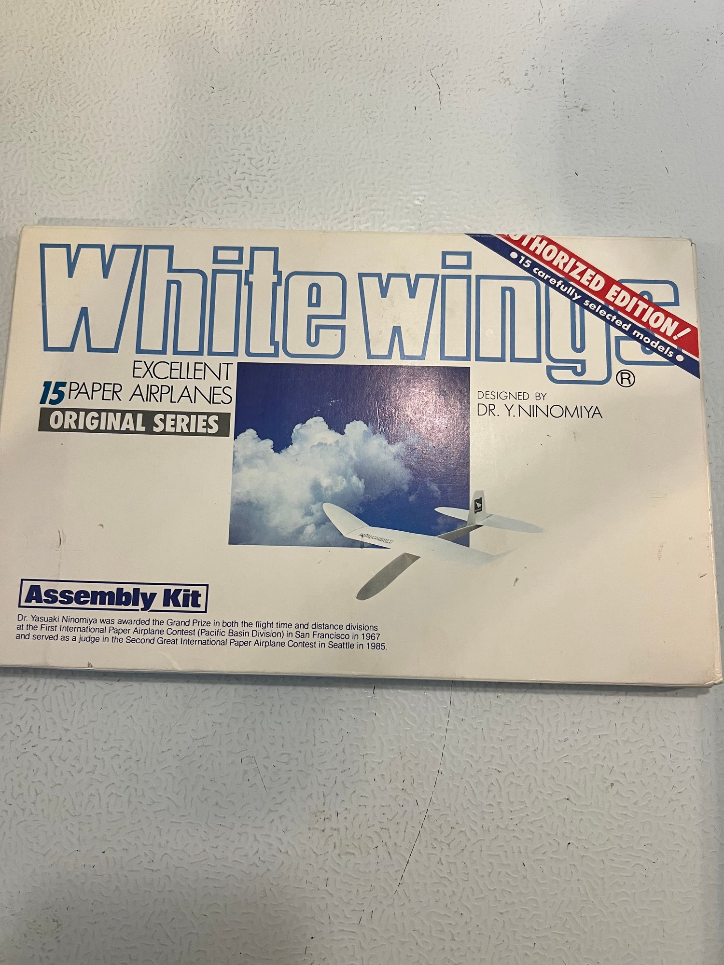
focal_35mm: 26
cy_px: 482
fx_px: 725
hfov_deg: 53.1
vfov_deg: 67.3
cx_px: 362
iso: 100
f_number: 1.5
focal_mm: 5.7
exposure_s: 1/60
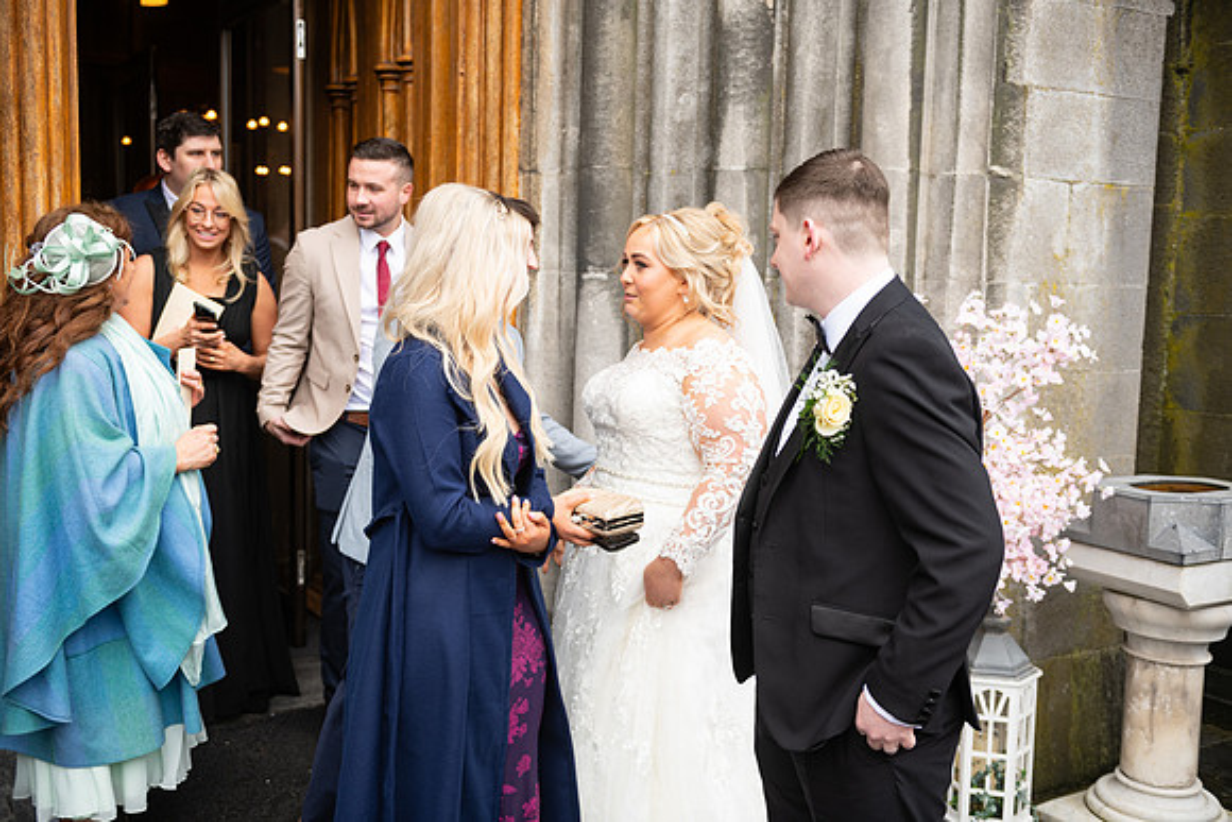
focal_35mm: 36
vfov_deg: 36.9
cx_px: 616
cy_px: 411
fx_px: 1232
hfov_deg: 53.1
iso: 125
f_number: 3.5
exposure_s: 1/160
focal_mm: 36
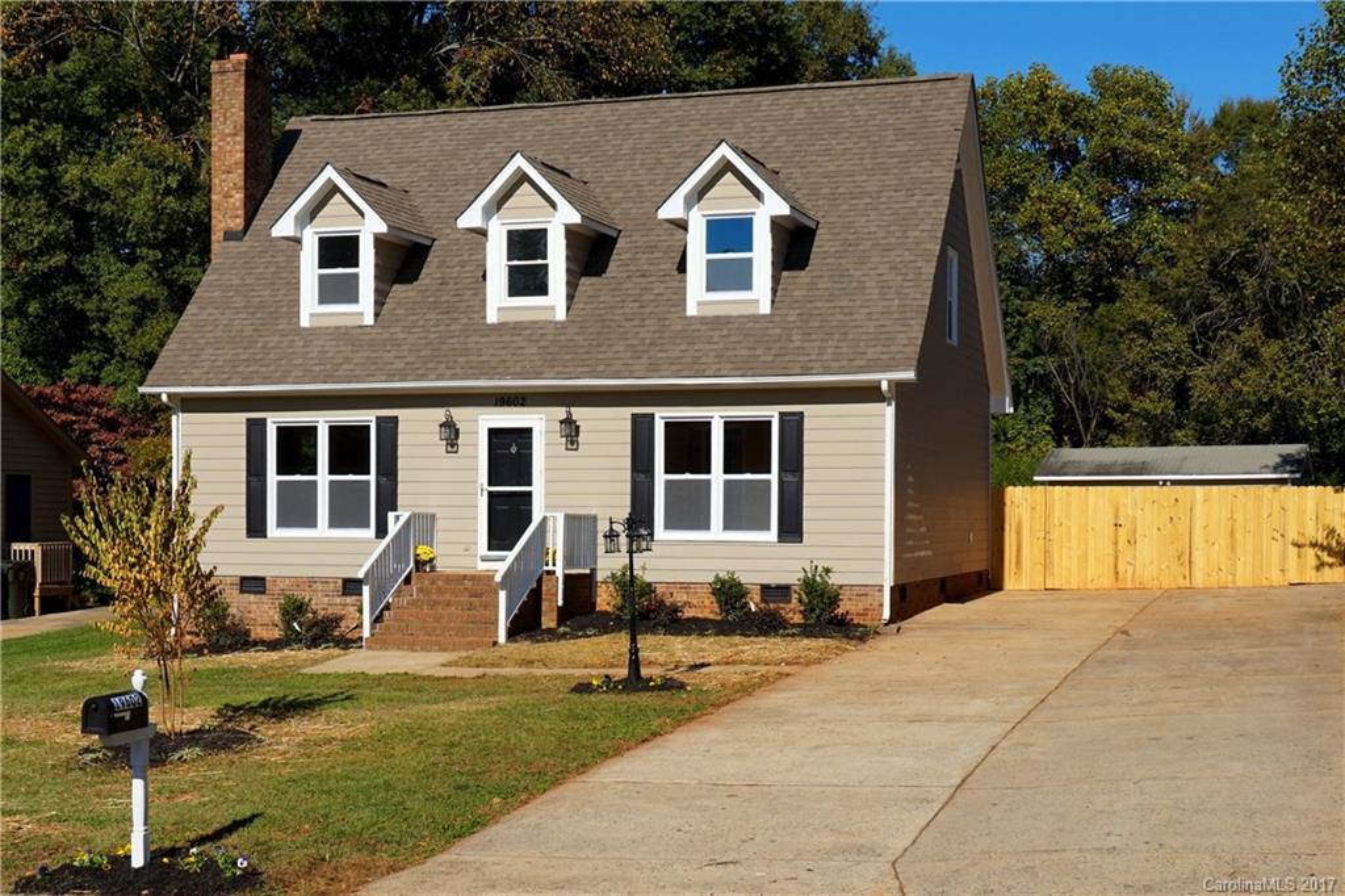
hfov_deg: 51.3
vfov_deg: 35.5
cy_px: 448
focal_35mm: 38
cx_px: 672
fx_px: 1401
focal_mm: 25
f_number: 11
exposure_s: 1/320
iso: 100
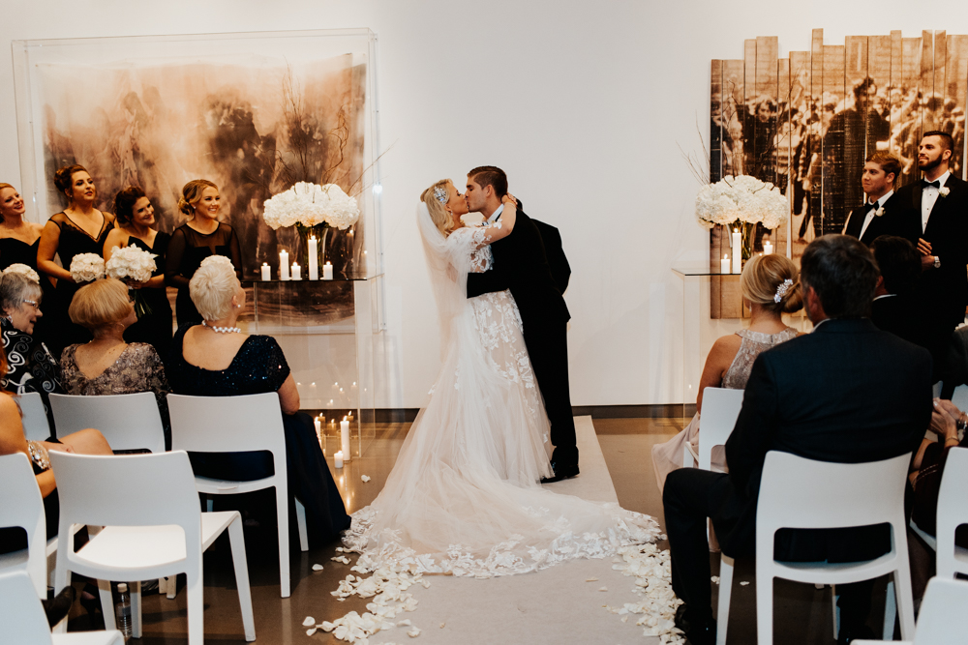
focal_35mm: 37
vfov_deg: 35.9
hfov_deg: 51.8
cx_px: 500
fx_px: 996
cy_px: 322
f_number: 1.8
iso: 500
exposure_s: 1/200
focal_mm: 35
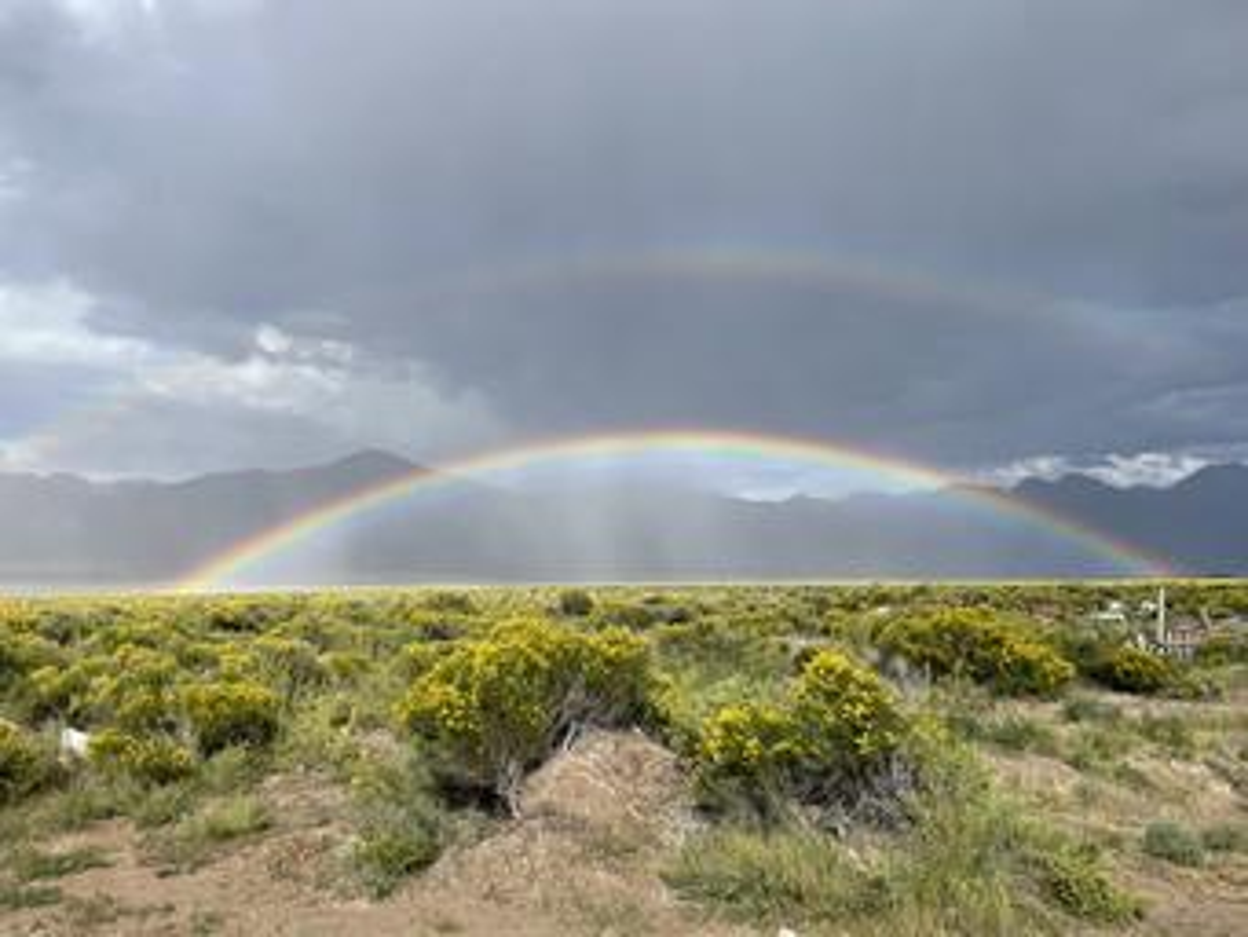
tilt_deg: +7.5
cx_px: 624
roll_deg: +0.3
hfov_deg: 67.3
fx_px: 938
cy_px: 468
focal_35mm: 26
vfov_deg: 53.1
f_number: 1.6
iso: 50
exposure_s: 1/5051
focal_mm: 4.2
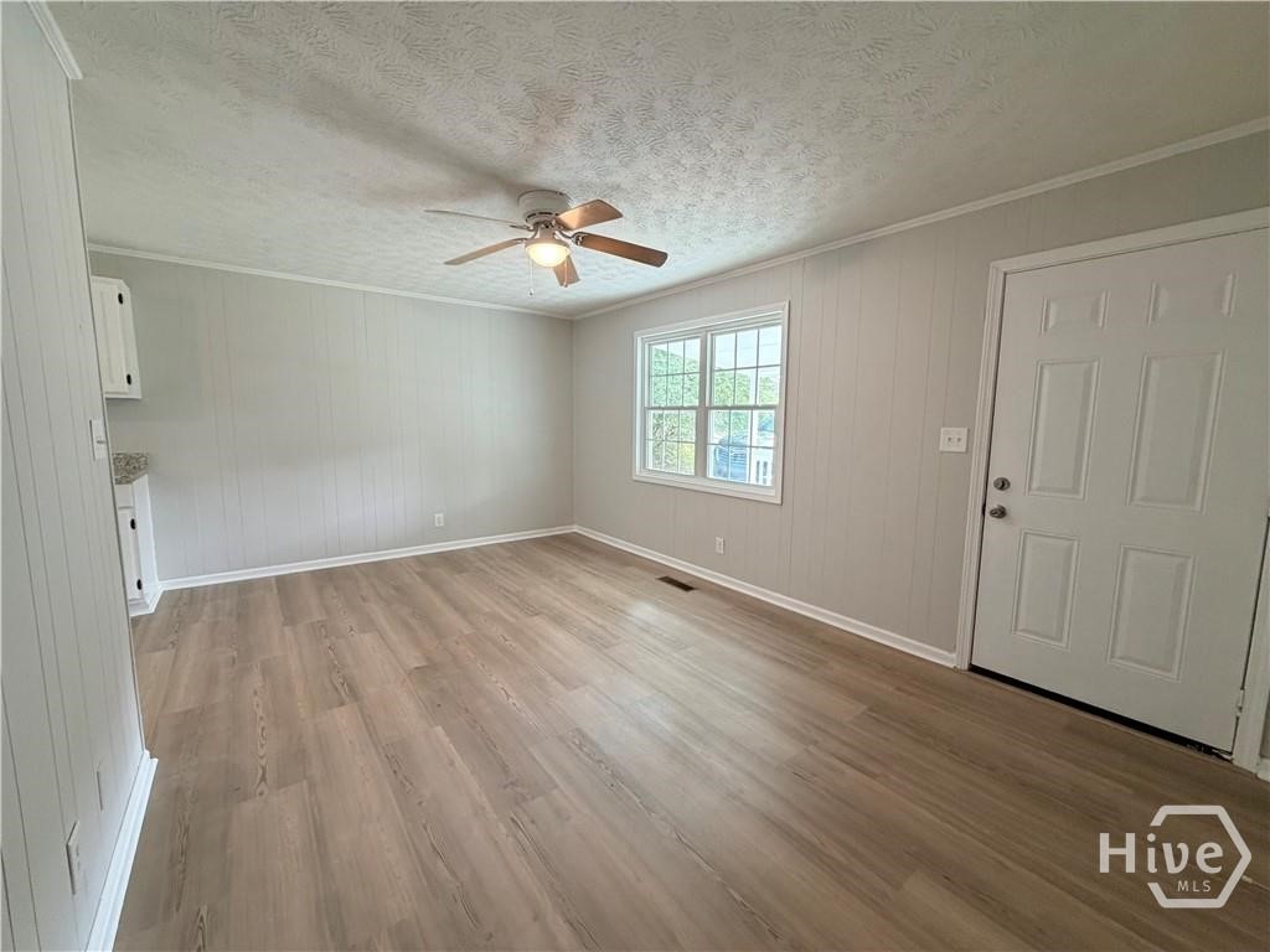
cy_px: 476
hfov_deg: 102.1
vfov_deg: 85.7
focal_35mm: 14
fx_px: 514
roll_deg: +0.0
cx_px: 635
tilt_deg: -6.8
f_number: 2.2
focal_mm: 2.22
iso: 250
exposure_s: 1/60
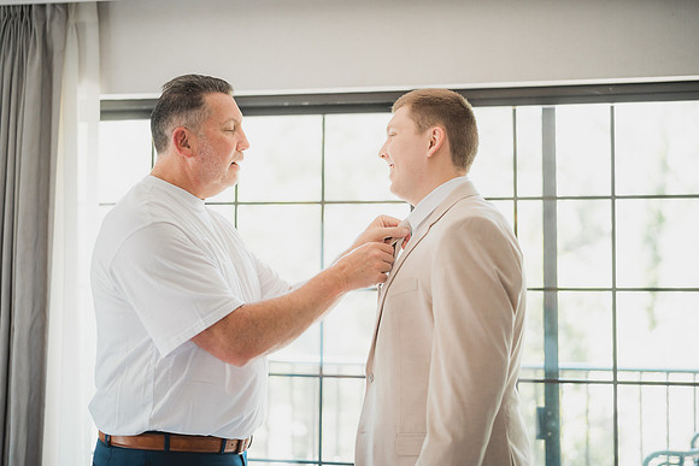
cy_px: 233
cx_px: 350
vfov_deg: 27.0
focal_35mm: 50
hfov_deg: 39.6
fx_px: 971
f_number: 1.4
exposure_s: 1/800
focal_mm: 50
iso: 800
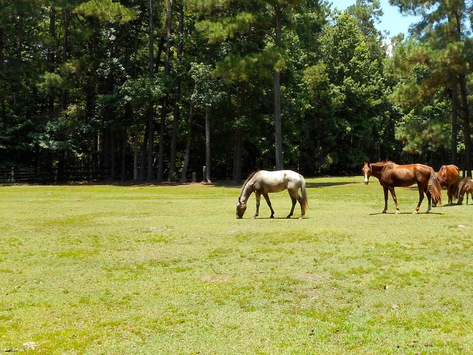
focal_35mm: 45
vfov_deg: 32.0
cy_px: 129
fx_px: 615
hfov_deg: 40.6
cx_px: 366
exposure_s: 1/320
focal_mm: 4.5
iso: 80
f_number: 3.7
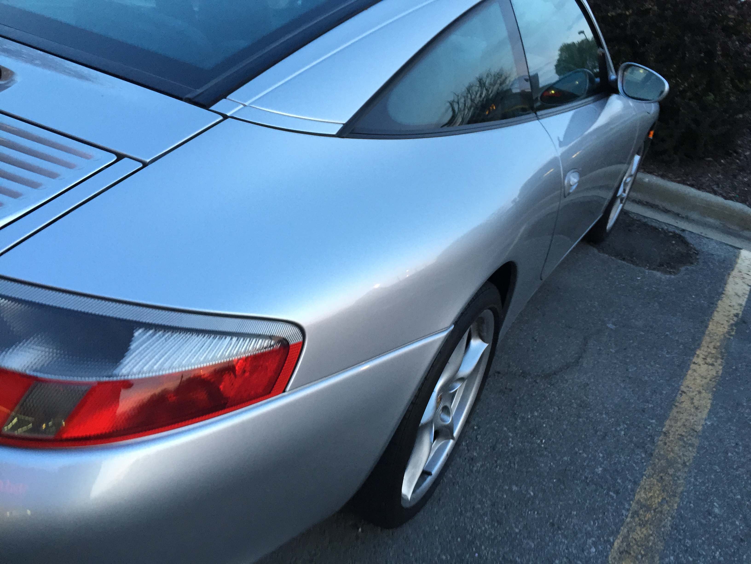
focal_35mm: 29
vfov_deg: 48.2
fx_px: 629
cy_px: 282
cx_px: 376
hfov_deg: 61.7
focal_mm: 4.15
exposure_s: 1/30
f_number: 2.2
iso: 80
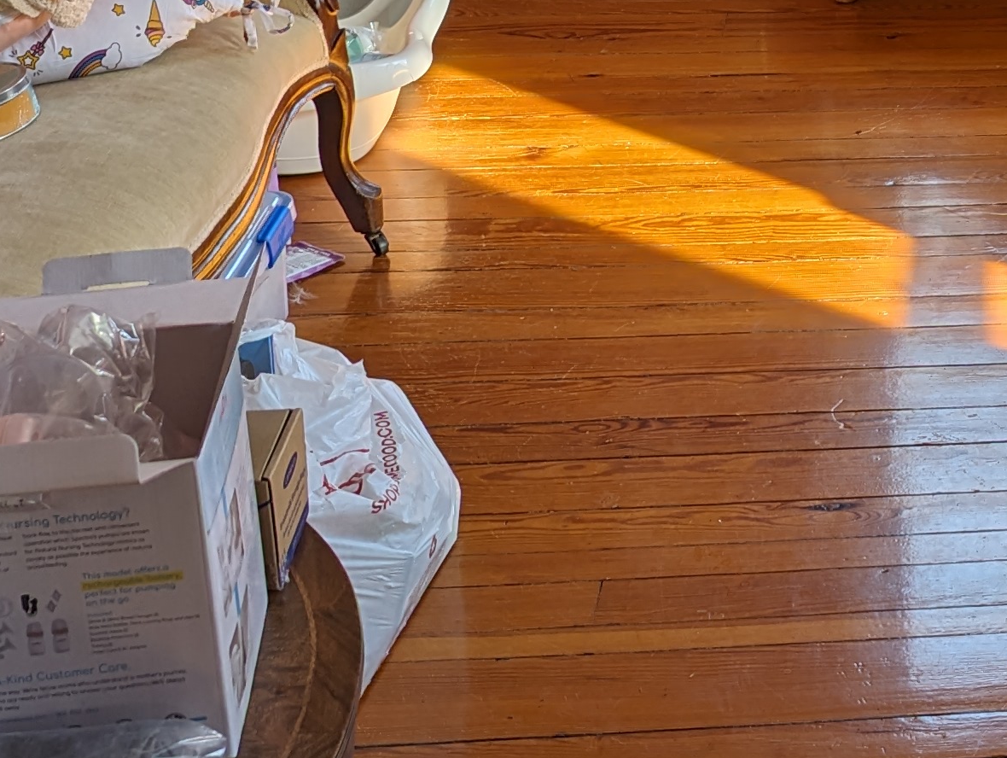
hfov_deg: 21.8
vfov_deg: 17.5
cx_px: 1217
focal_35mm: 83
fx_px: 2417
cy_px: 53
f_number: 1.85
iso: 62
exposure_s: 1/248
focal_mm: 6.81
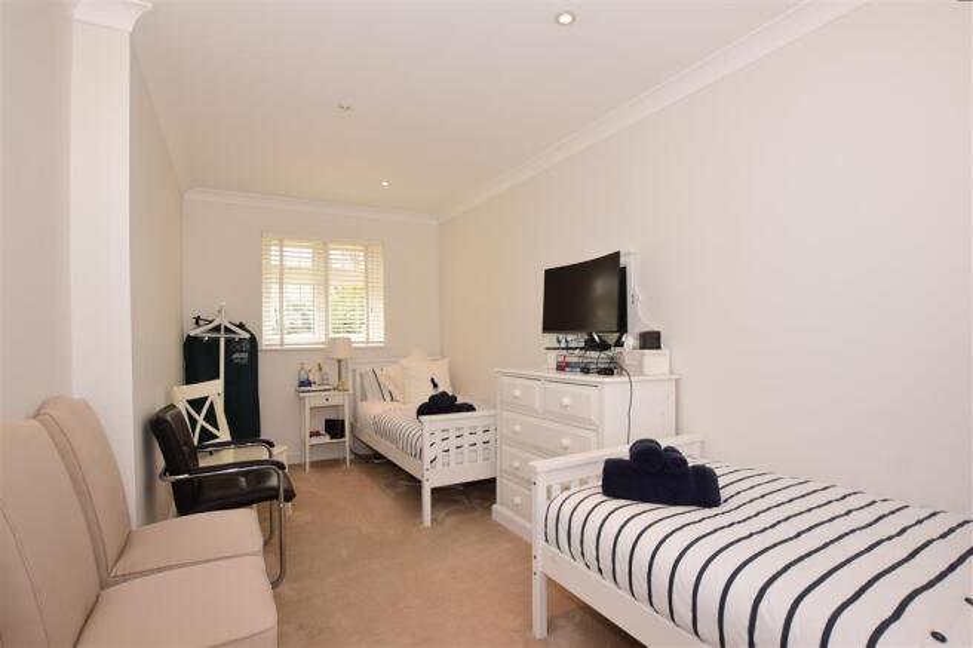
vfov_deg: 77.3
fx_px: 405
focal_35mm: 15
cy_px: 324
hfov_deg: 100.4
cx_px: 486
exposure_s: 1/80
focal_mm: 10
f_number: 5.6
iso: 400
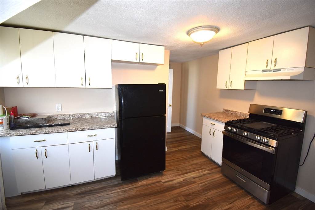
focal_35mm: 15
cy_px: 105
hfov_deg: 100.4
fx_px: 131
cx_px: 158
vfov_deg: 77.3
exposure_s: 1/60
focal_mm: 10
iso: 400
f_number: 4.5
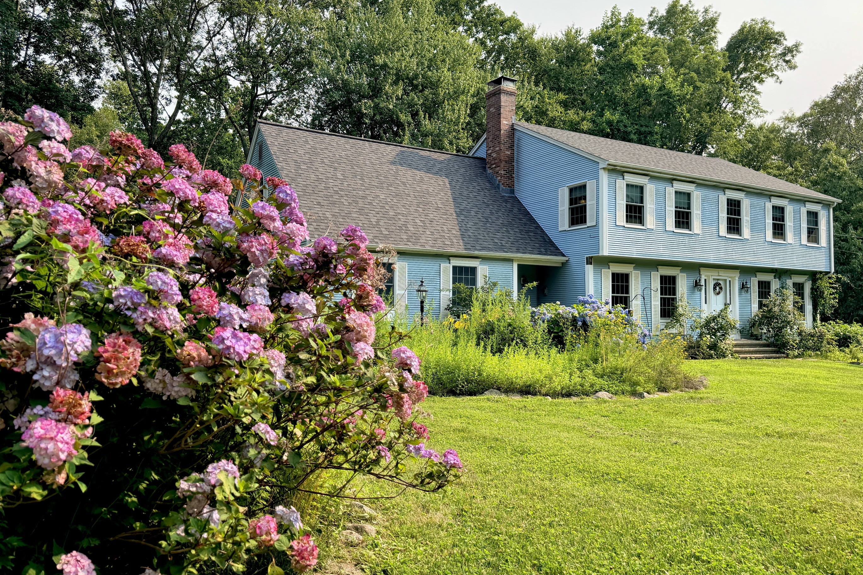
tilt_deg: +2.7
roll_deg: +0.0
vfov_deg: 46.4
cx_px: 444
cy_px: 283
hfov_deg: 65.5
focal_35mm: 28
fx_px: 671
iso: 100
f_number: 1.78
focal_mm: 6.76
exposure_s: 1/2611
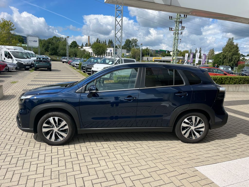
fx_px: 187
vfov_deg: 53.1
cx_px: 124
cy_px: 94
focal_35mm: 26
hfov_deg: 67.3
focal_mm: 5.1
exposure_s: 1/3215
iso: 50
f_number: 1.6
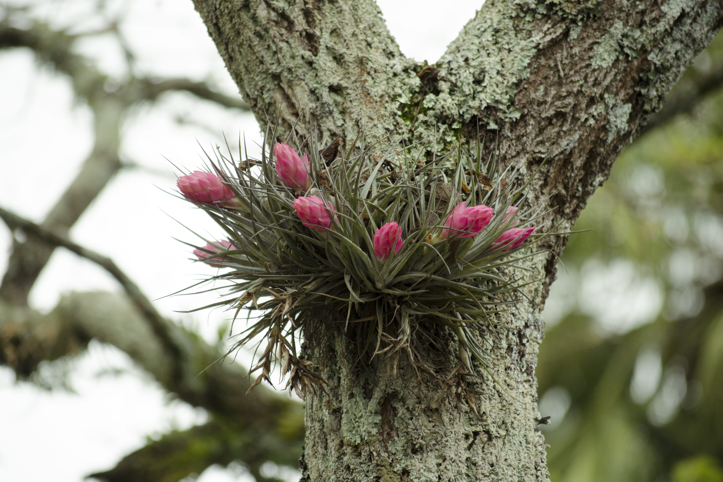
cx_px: 360
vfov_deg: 7.5
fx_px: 3695
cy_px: 241
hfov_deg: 11.2
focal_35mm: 184
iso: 1000
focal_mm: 122
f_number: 6.3
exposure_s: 1/400
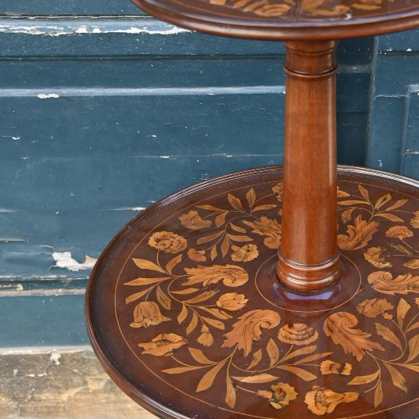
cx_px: 305
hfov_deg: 28.3
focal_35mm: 60
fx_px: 821
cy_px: 331
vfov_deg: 28.1
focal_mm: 21
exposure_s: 1/250
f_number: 4
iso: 400
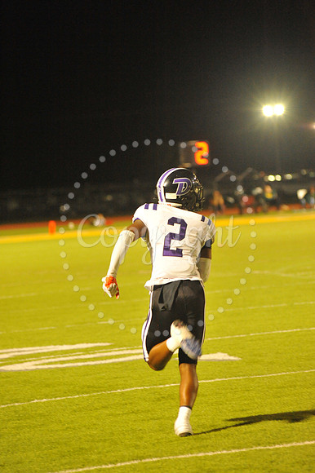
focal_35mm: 200
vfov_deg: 10.3
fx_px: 2628
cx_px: 158
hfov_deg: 6.9
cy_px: 236
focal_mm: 200
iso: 6400
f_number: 5
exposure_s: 1/200
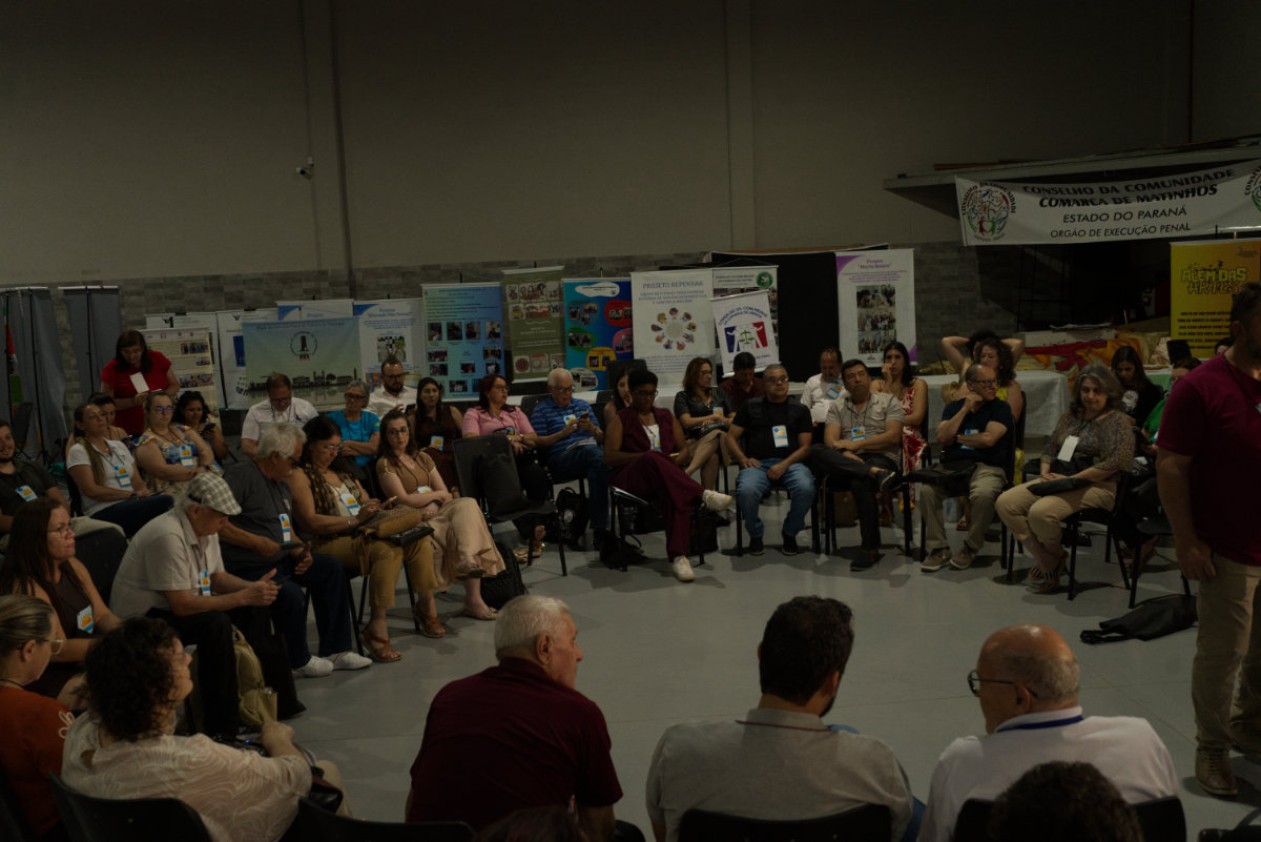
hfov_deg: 54.4
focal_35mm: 35
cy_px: 421
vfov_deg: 37.9
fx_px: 1226
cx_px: 630
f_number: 5.6
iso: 4000
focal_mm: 35
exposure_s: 1/80
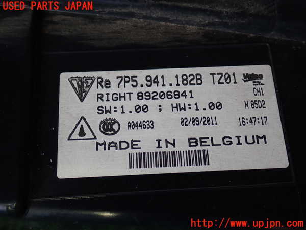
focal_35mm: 44
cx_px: 153
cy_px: 115
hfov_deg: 42.9
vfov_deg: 32.9
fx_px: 389
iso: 200
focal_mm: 7.84
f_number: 2.9
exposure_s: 1/50
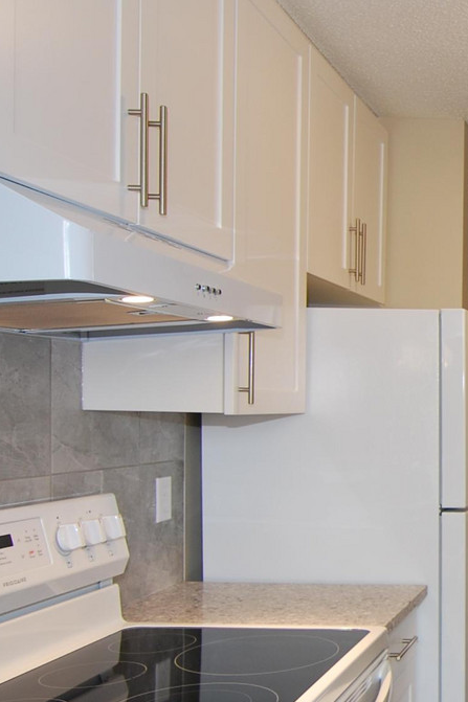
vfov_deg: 45.7
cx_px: 653
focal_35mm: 42
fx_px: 825
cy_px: 443
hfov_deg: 25.7
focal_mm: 11
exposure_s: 1/60
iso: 200
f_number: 4
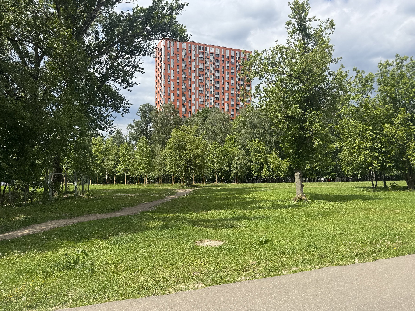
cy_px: 172
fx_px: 324
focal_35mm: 27
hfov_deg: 65.2
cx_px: 191
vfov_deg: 51.2
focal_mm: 6.76
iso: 80
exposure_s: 1/3597
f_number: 1.78
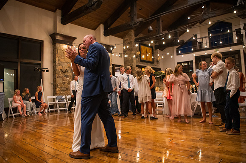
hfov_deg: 71.4
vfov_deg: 51.1
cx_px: 119
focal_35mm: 25
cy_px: 79
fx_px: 171
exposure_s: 1/200
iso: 6400
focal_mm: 24
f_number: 2.8
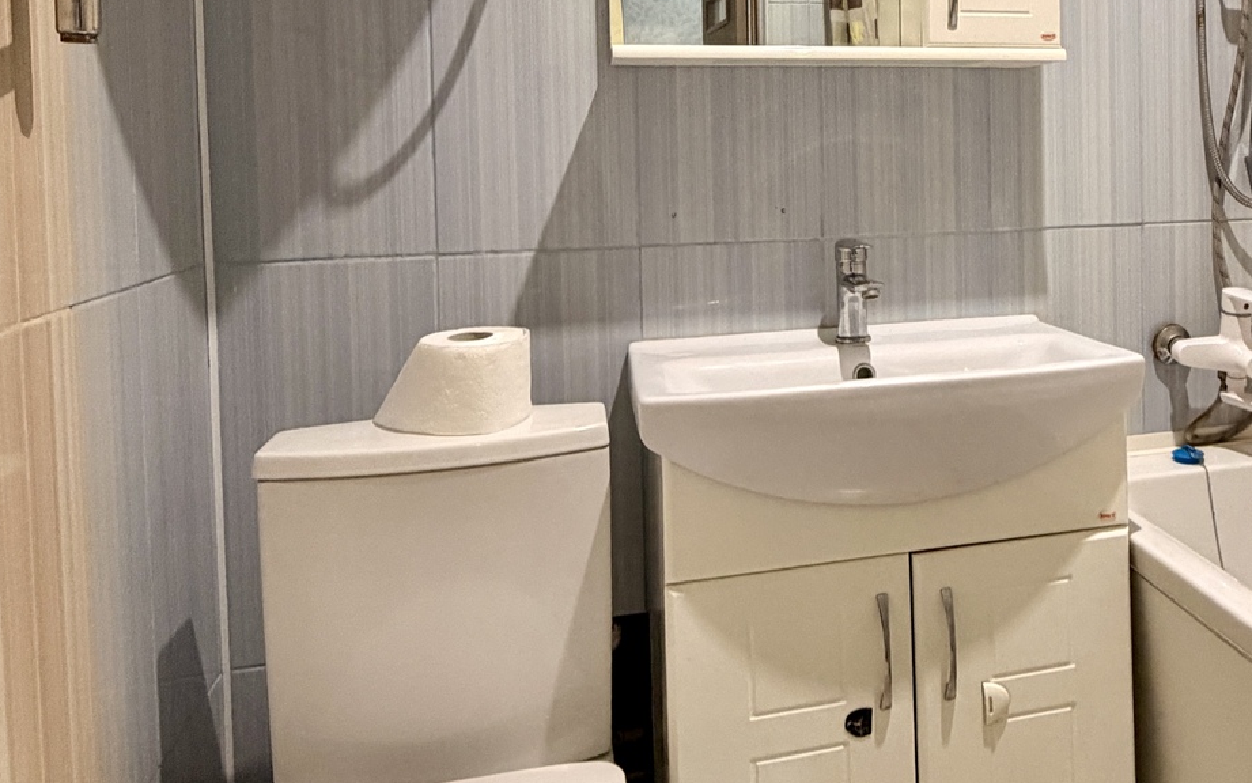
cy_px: 181
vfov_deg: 37.3
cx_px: 942
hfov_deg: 55.3
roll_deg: +0.4
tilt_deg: -1.8
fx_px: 1126
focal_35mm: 33
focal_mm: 2.22
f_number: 2.2
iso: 320
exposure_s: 1/50
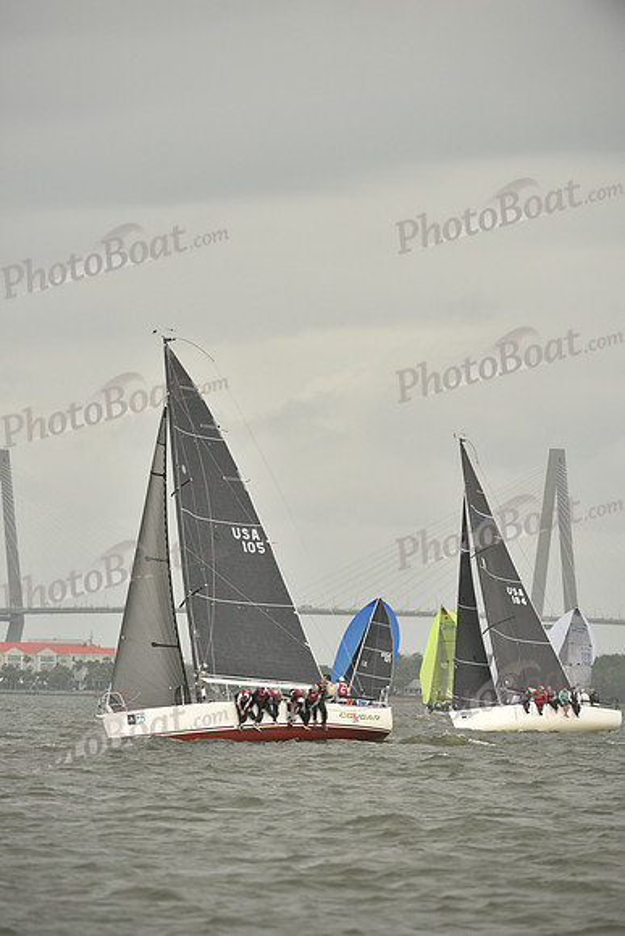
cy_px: 468
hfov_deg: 4.6
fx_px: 7807
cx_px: 312
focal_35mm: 300
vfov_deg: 6.9
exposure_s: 1/800
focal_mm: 300
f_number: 5.6
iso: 400
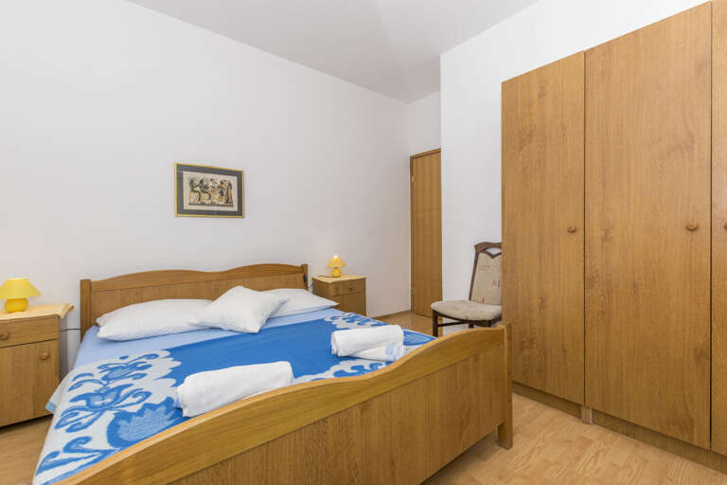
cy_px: 242
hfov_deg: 100.4
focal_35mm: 15
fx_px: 303
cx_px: 364
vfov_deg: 77.3
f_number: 8
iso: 100
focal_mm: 10
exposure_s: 1/160
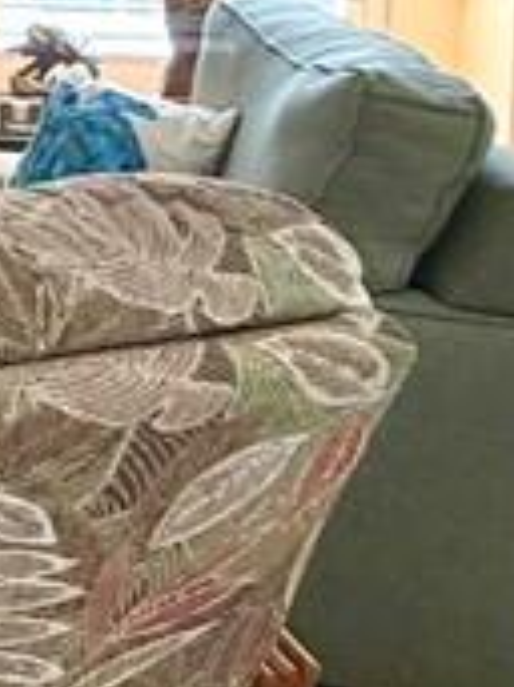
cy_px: -36
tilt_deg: -5.3
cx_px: -735
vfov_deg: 22.2
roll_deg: +1.3
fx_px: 1665
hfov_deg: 13.1
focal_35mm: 84
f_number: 2.2
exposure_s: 1/60
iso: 200
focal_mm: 2.22
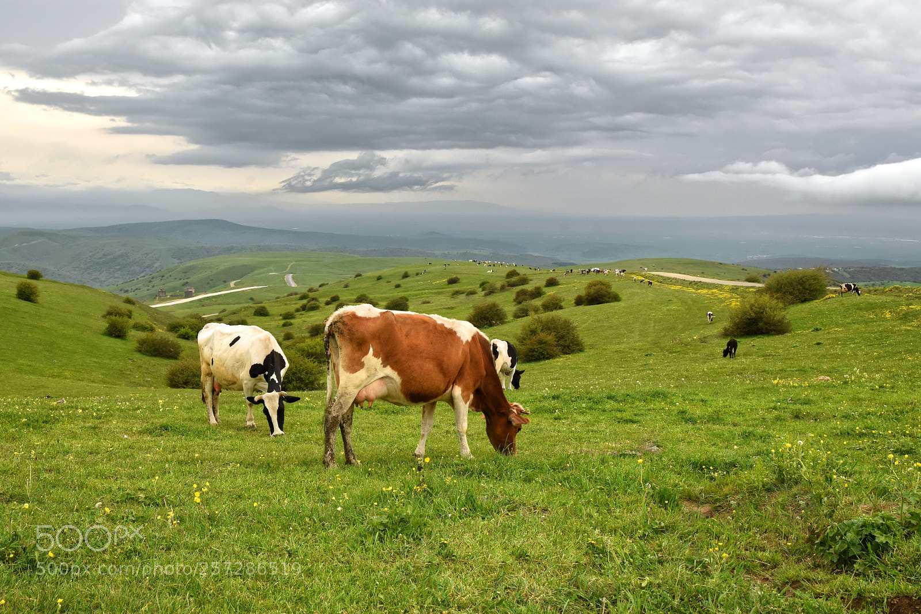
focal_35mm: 36
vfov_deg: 36.9
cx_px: 460
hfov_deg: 53.1
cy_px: 307
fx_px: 921
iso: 400
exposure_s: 1/125
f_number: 11
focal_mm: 24
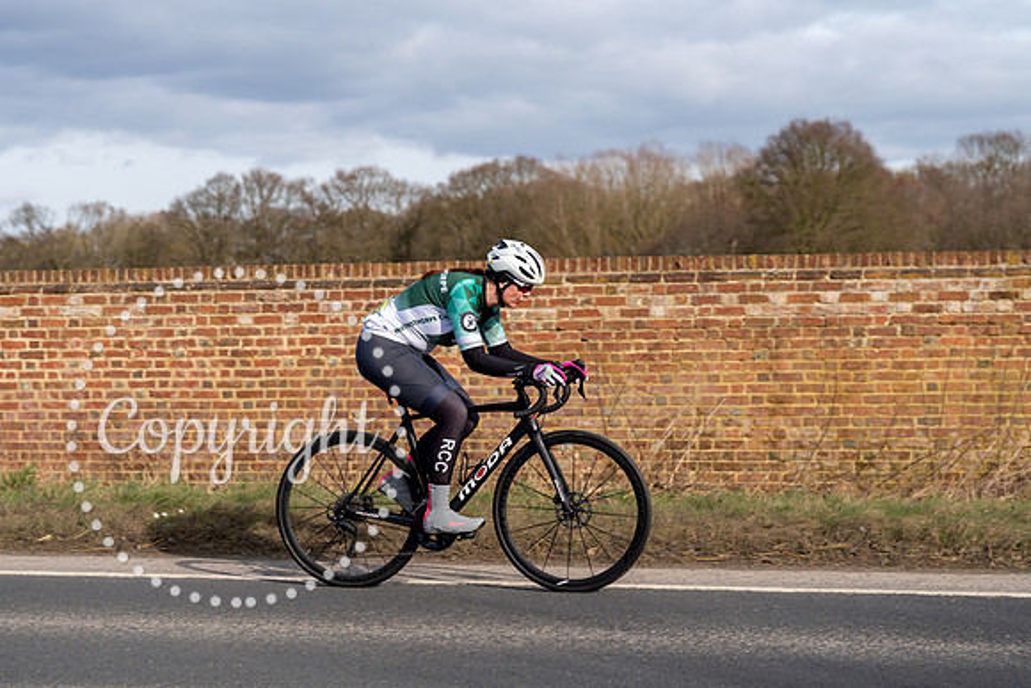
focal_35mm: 70
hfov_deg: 28.8
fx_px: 2005
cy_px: 344
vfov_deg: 19.5
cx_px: 516
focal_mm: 70
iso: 100
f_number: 4
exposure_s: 1/800
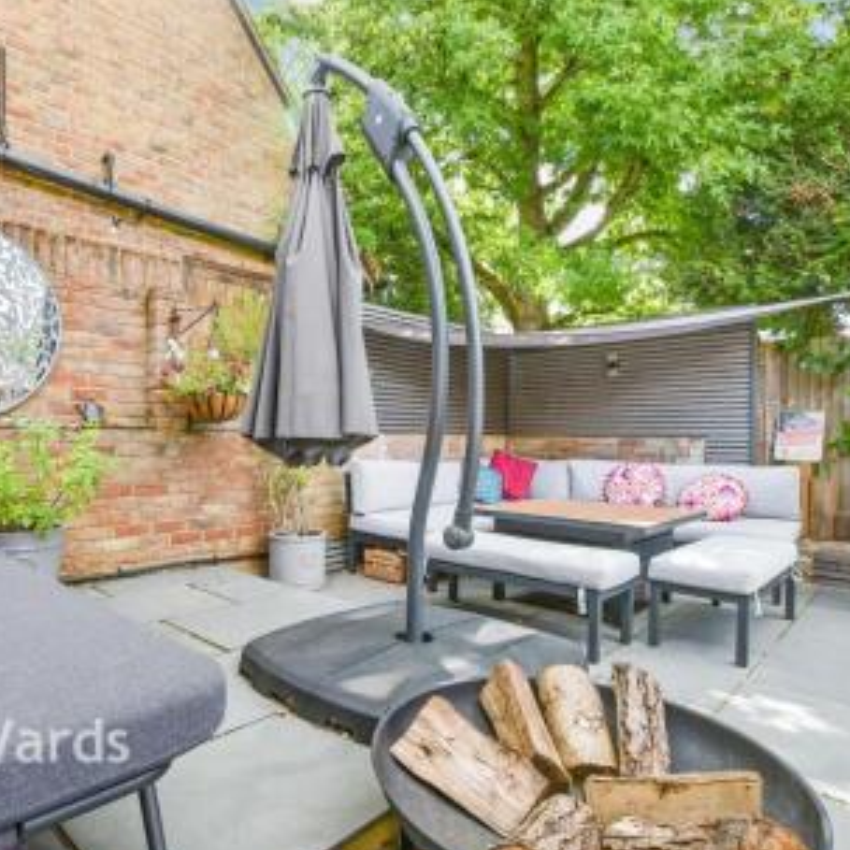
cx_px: 337
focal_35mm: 20
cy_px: 436
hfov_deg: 73.9
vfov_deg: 74.8
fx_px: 556
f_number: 8
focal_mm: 10
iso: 320
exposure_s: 1/200
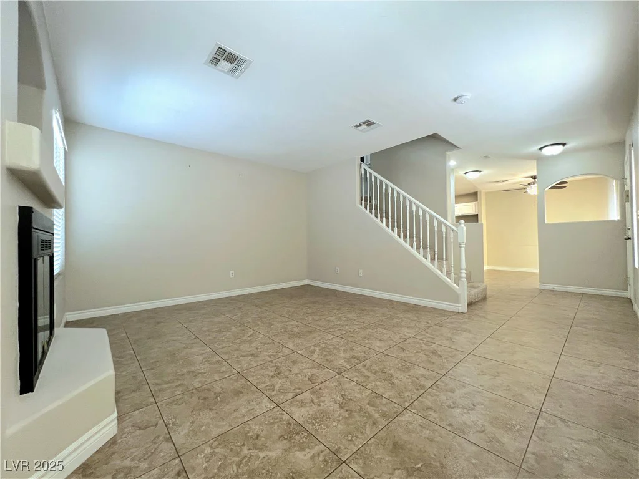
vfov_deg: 89.9
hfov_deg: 106.2
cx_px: 320
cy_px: 240
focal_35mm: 13
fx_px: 240
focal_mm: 1.57
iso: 160
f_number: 1.8
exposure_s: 1/60.2
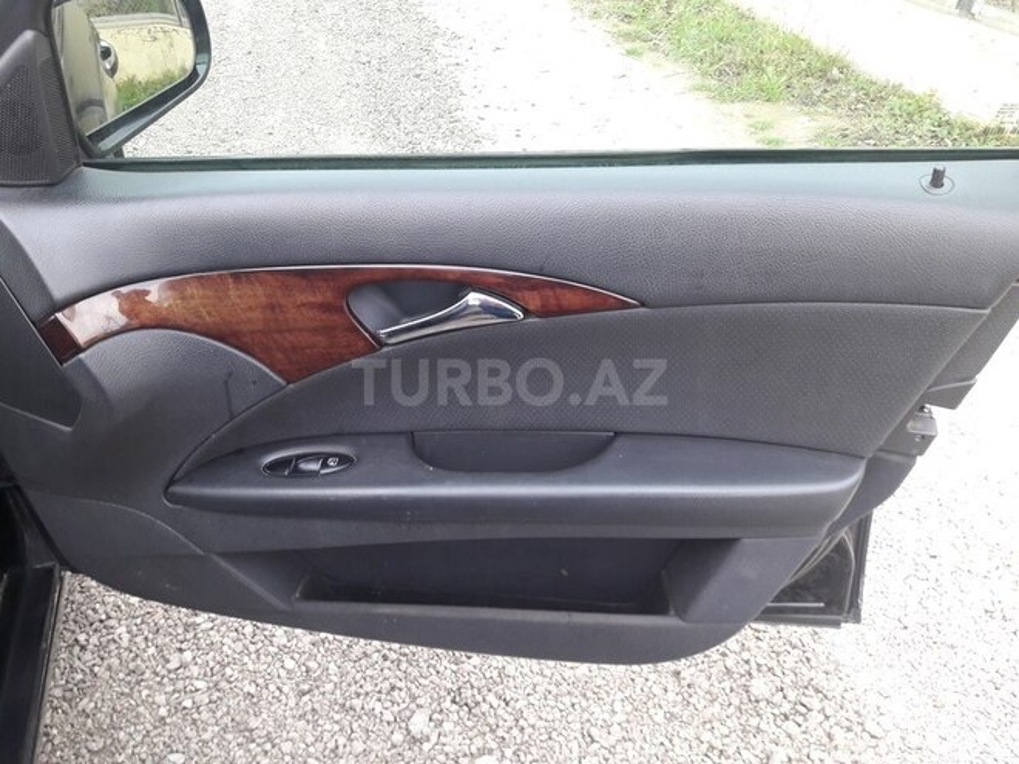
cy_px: 382
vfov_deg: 49.7
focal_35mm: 28
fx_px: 824
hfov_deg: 63.4
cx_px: 510
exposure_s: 1/33
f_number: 1.9
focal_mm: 3.7
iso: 100
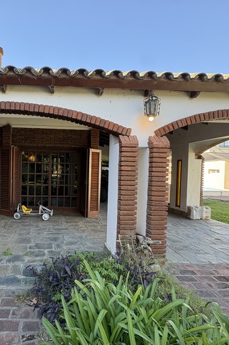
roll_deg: -0.8
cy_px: 173
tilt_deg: -0.4
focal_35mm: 20
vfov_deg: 84.0
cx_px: 55
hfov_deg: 58.4
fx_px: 191
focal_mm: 2.22
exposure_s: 1/99
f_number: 2.2
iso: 100
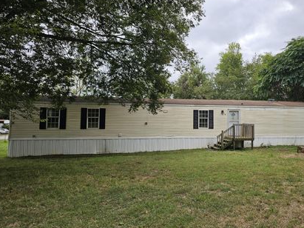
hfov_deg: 63.1
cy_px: 107
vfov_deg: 49.7
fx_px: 246
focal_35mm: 28
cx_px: 178
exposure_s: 1/553
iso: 10
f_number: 1.7
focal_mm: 6.3
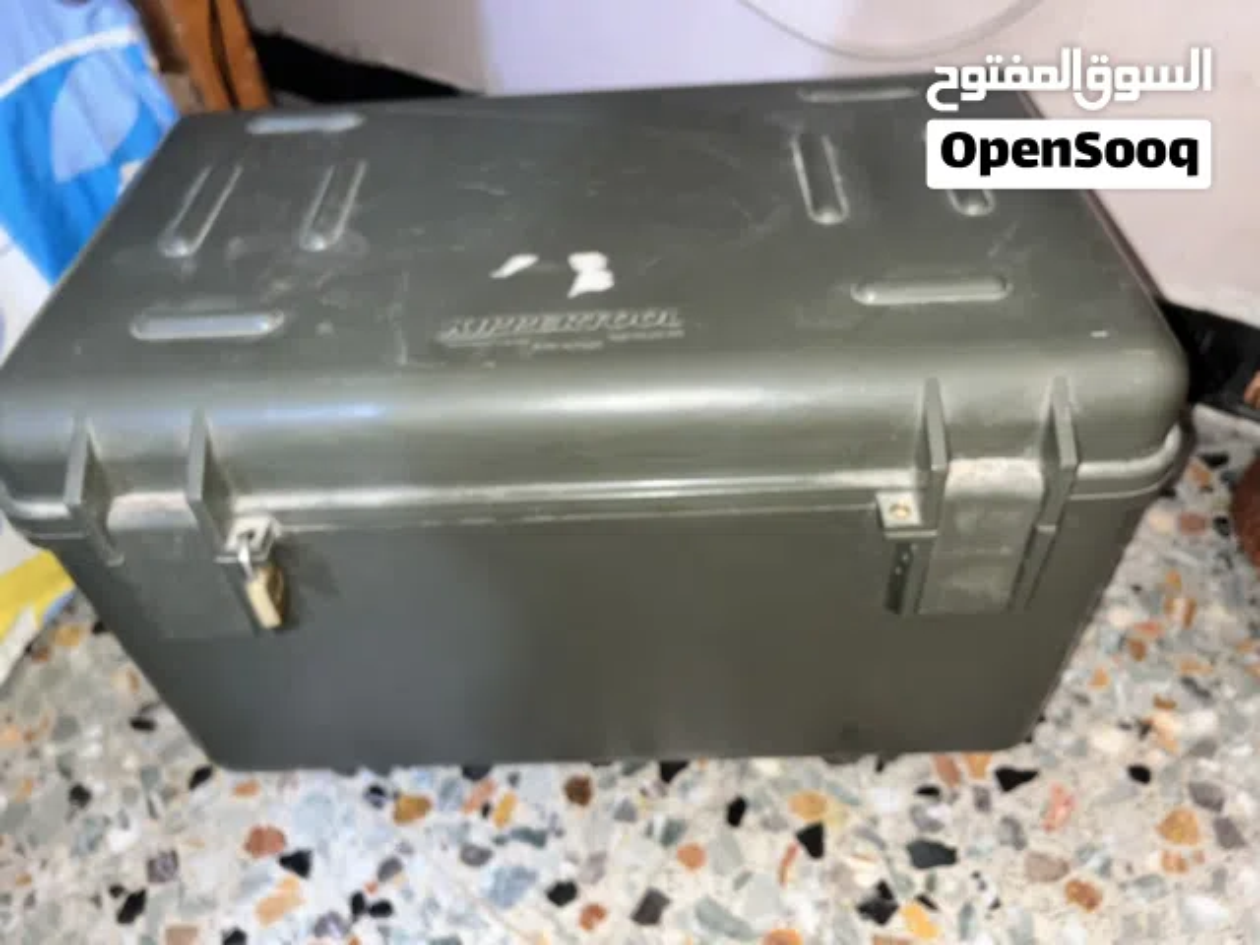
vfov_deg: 53.1
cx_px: 630
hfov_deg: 67.3
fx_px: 946
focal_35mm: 26
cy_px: 472
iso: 64
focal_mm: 5.1
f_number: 1.6
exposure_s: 1/4
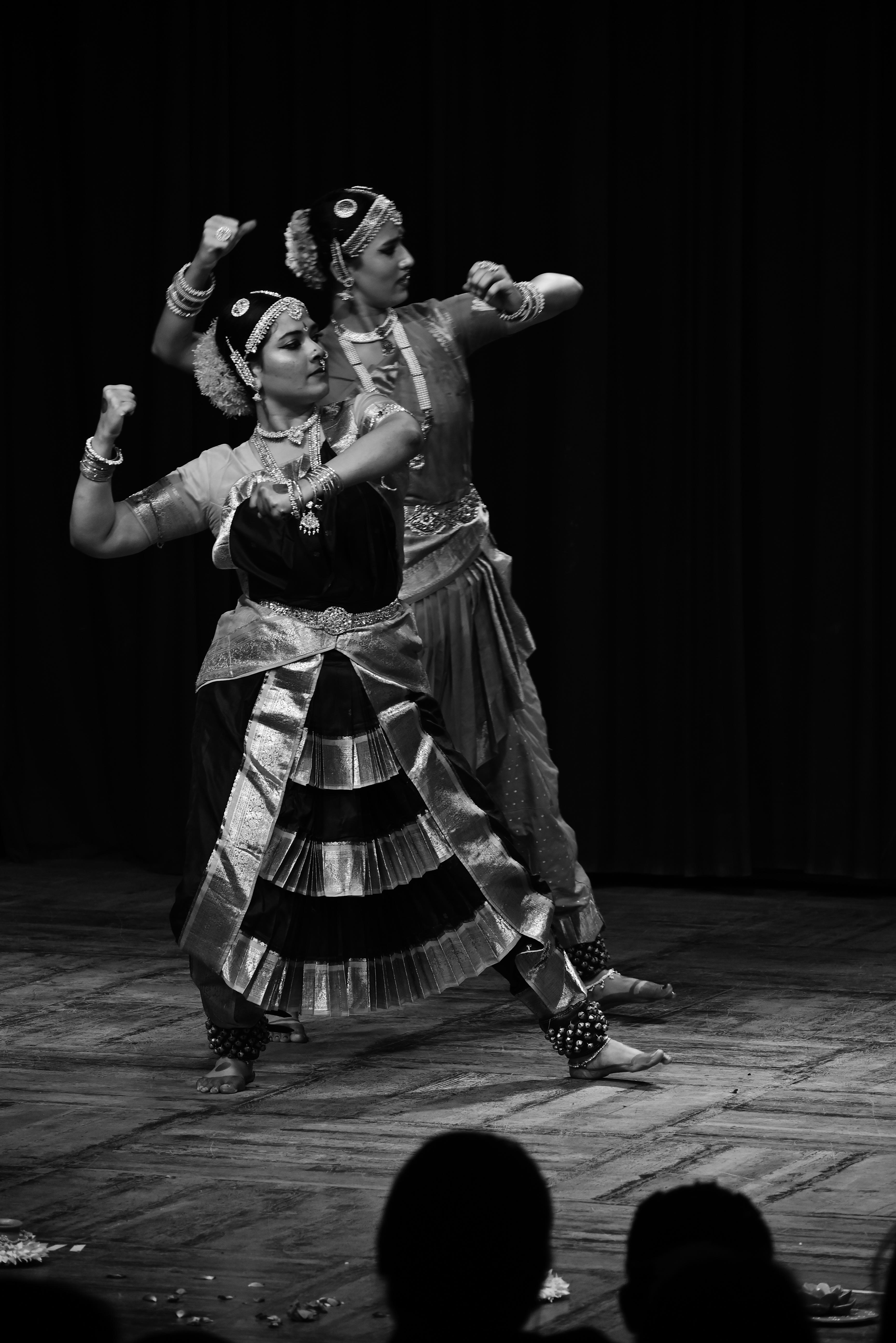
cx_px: 448
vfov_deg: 10.2
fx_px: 7559
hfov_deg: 6.8
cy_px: 672
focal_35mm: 202
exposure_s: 1/100
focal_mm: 135
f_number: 6.3
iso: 640
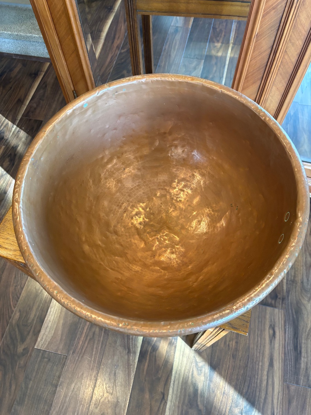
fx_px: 311
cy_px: 208
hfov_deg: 53.1
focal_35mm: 26
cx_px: 156
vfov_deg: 67.3
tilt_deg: -62.6
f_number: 1.6
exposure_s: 1/60
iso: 400
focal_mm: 5.96
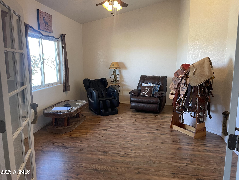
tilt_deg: -9.9
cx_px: 120
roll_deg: +1.2
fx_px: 180
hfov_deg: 67.3
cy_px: 90
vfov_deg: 53.1
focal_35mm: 26
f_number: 1.6
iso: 125
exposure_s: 1/60
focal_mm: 4.2
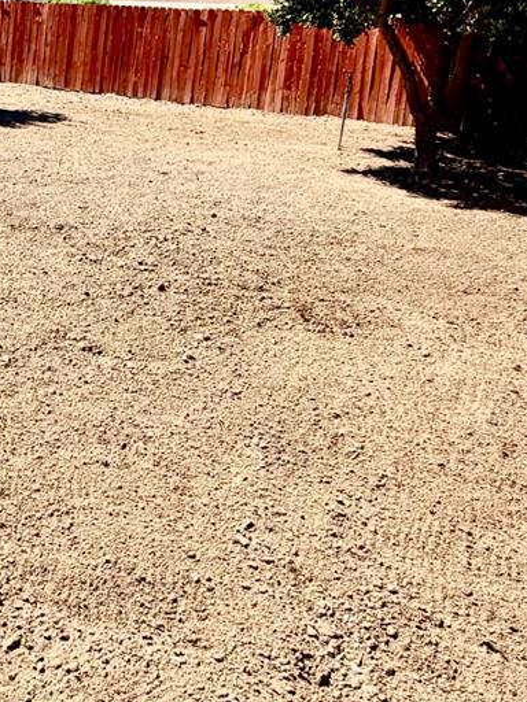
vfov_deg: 44.0
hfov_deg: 31.2
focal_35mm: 41
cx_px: -53
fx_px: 832
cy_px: 162
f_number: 2.2
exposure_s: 1/770
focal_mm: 2.22
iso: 25
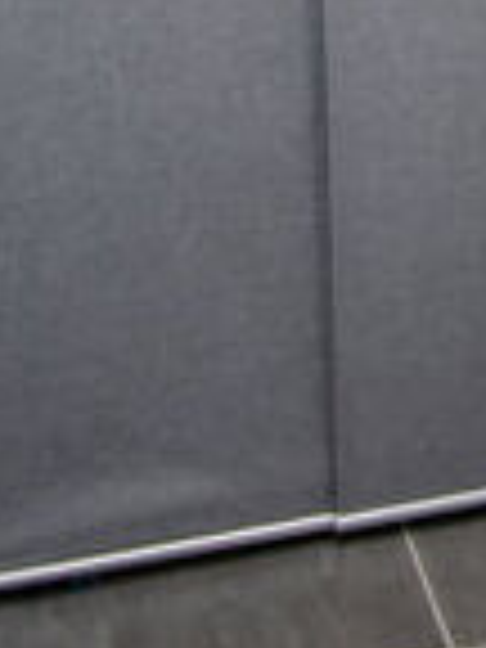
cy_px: -315
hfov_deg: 13.2
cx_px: 652
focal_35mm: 108
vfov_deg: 16.6
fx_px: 2022
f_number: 6.3
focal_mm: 20
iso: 100
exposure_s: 1/25
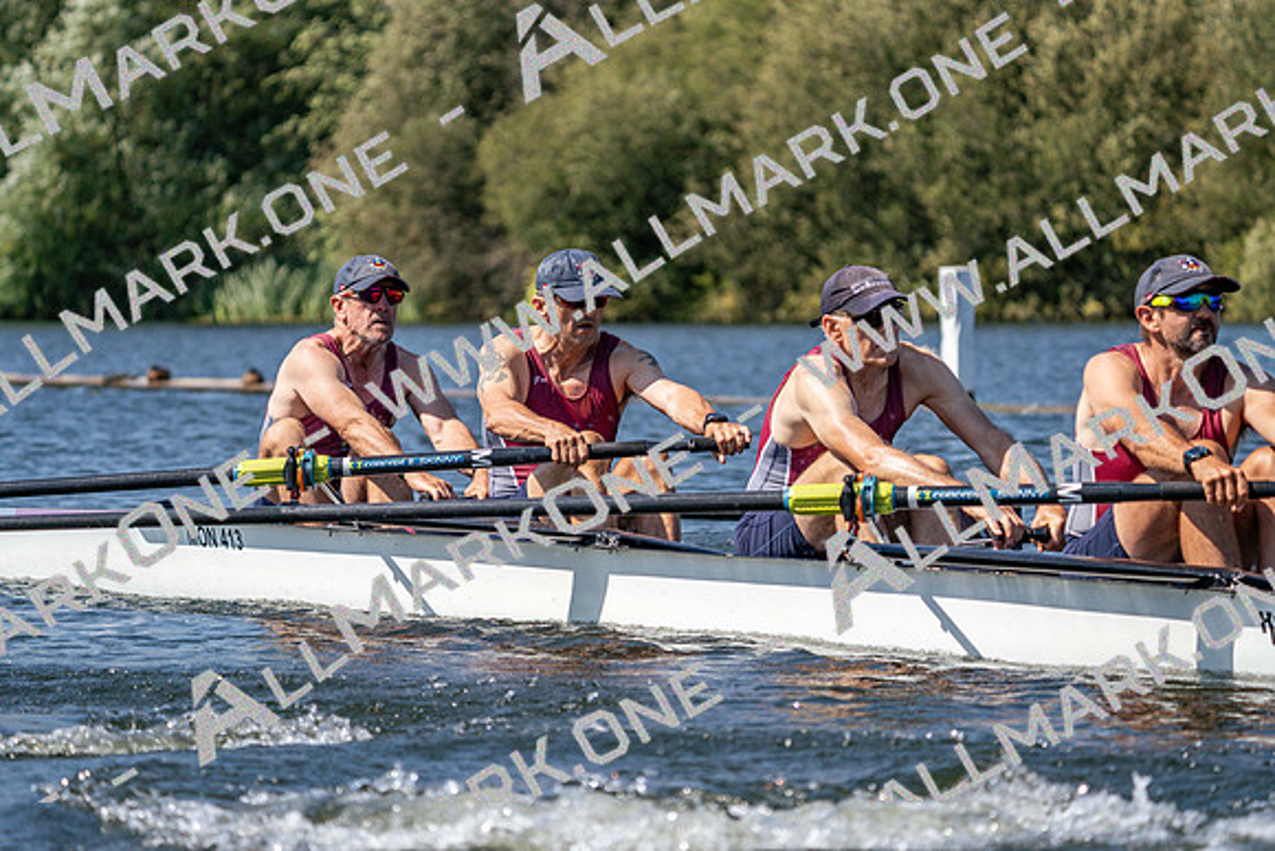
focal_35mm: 200
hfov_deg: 10.3
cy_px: 426
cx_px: 638
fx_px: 7085
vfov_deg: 6.9
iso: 250
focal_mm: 200
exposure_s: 1/2000
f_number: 5.6
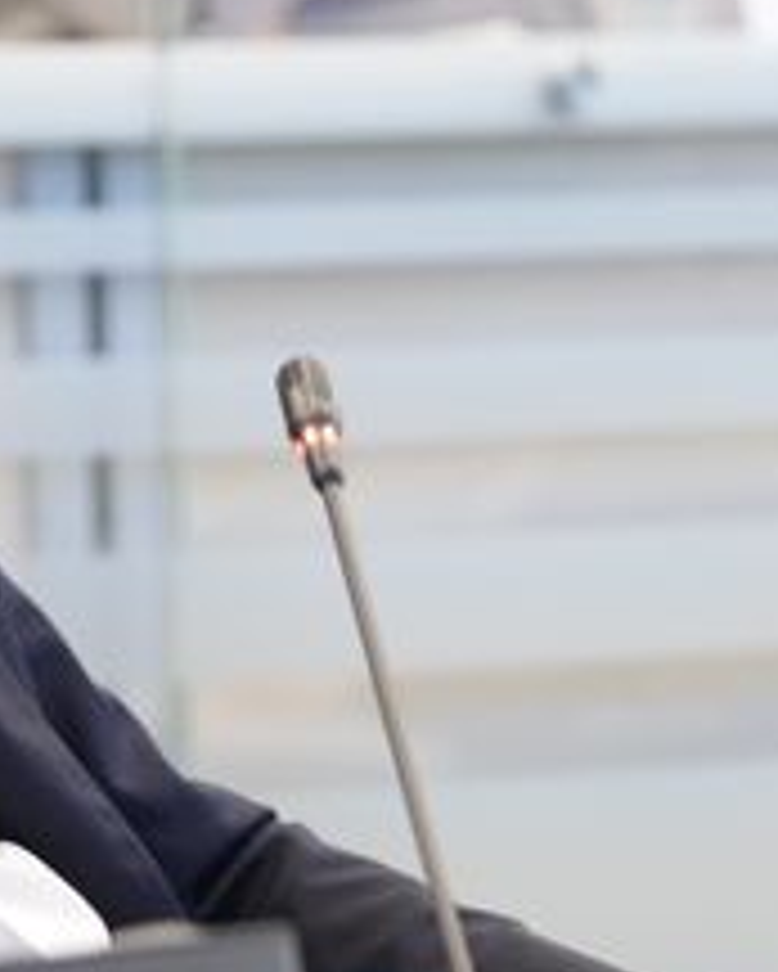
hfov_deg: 3.8
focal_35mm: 404
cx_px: -137
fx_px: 11620
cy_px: 400
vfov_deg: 4.8
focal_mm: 133
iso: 2500
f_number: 3.5
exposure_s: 1/125
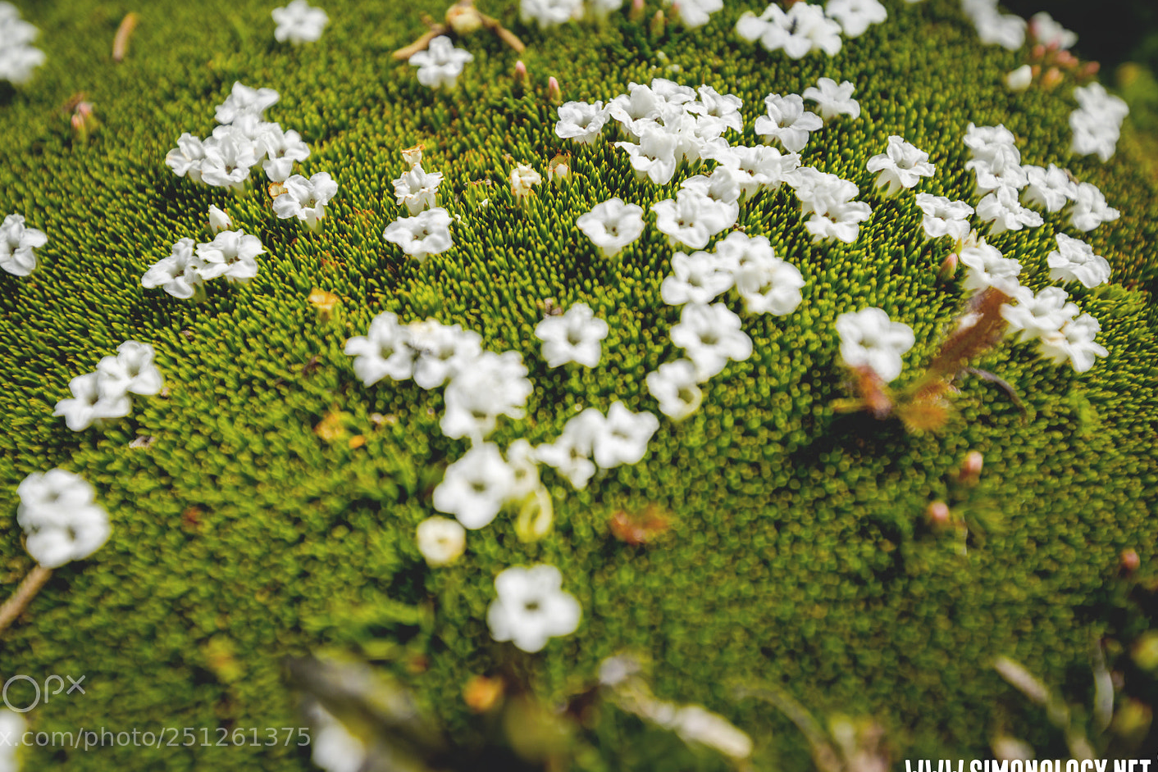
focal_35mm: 34
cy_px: 364
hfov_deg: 55.7
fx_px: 1094
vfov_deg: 38.9
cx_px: 538
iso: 100
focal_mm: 30
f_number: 2.8
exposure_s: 1/1250
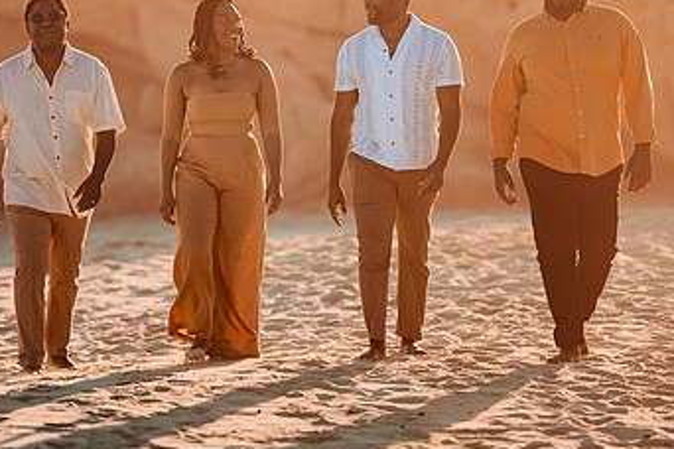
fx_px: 4287
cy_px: 111
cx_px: 211
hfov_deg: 9.0
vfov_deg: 6.0
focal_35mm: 229
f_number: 1.8
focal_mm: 135
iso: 80
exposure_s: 1/3200
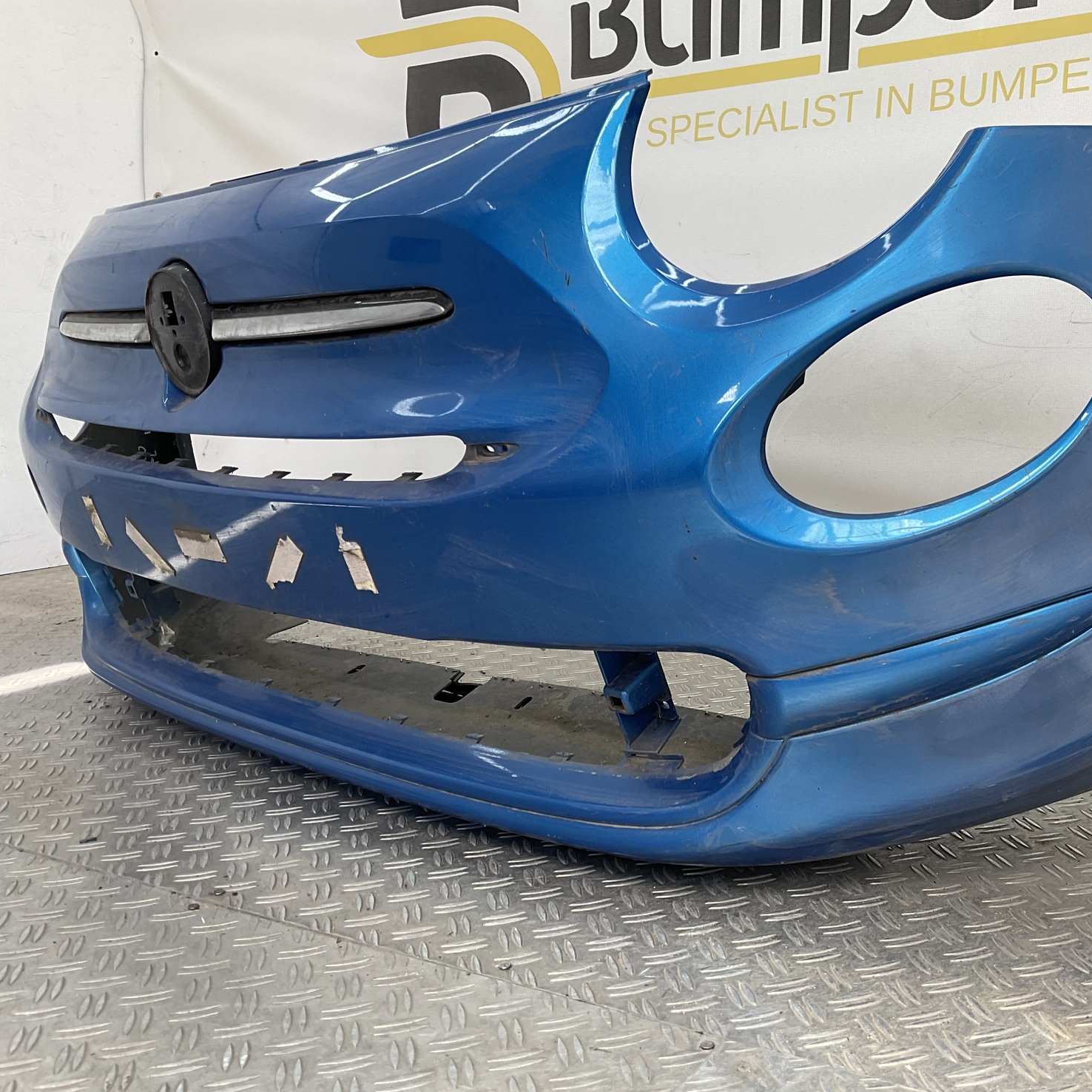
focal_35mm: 35
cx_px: 735
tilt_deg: -10.2
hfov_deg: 46.4
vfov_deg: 47.2
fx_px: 1249
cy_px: 546
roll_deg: +0.3
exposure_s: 1/123
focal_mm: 3
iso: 16
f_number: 1.8
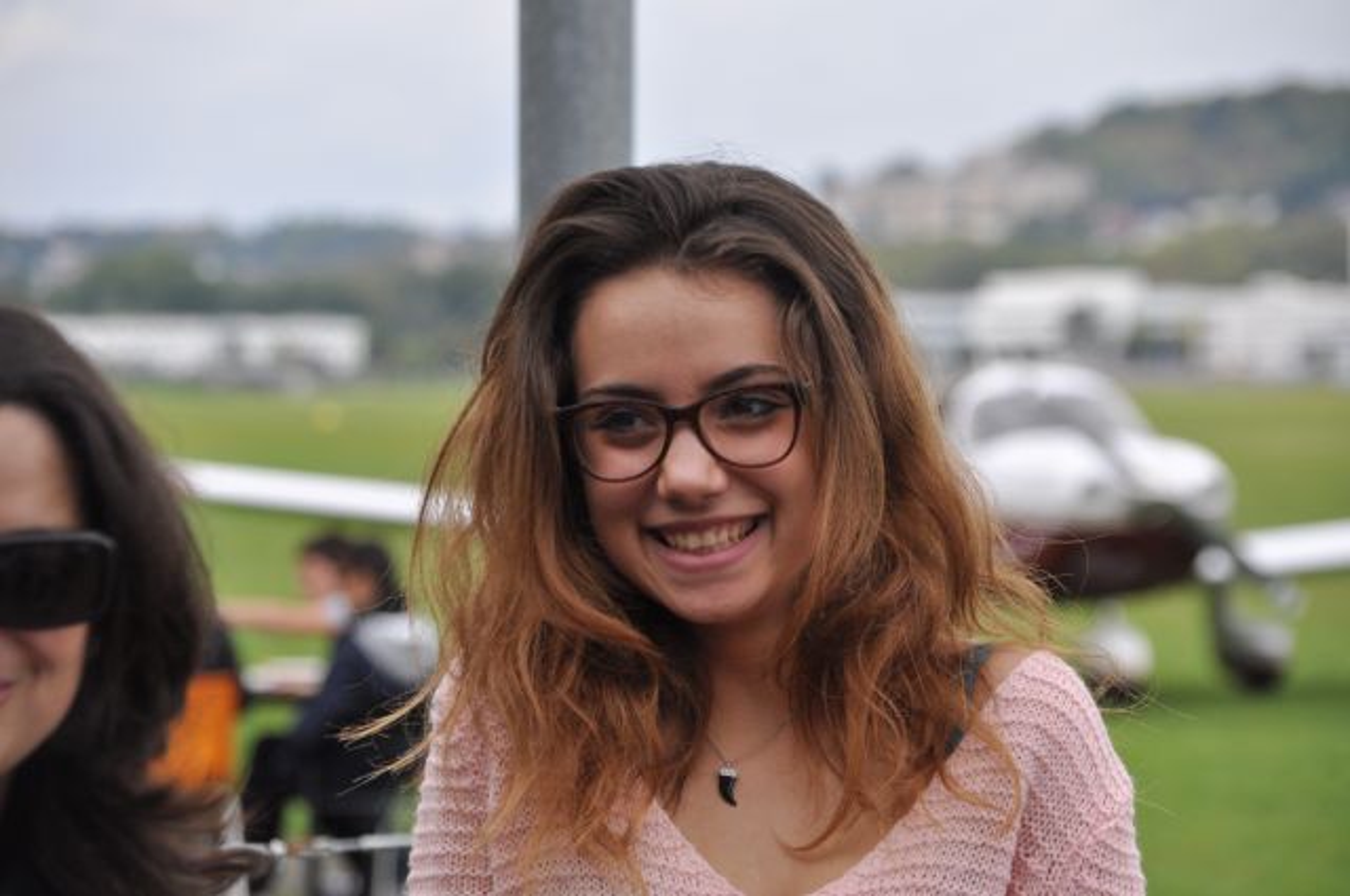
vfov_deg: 6.3
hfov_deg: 9.5
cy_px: 448
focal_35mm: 218
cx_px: 675
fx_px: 8146
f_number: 5.6
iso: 640
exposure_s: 1/1000
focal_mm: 145
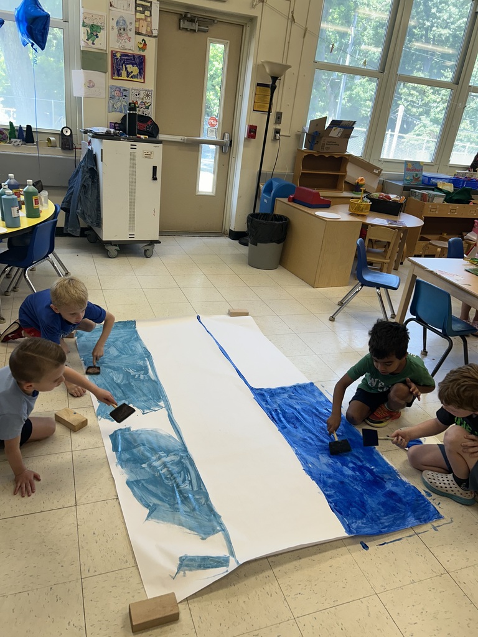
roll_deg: -7.9
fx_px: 479
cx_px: 239
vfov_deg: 67.3
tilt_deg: -23.2
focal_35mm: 26
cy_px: 318
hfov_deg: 53.1
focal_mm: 5.7
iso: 64
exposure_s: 1/120
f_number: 1.5
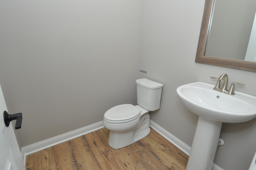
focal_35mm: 18
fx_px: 128
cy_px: 85
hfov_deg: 90.1
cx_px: 128
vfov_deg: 67.2
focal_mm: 12
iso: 1000
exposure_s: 1/200
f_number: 9
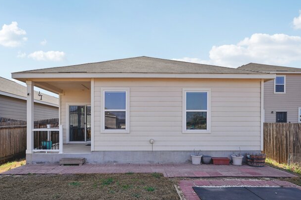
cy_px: 101
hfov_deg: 81.2
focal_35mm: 21
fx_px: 175
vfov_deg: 59.4
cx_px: 147
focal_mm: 20
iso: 100
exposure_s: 1/250
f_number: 8
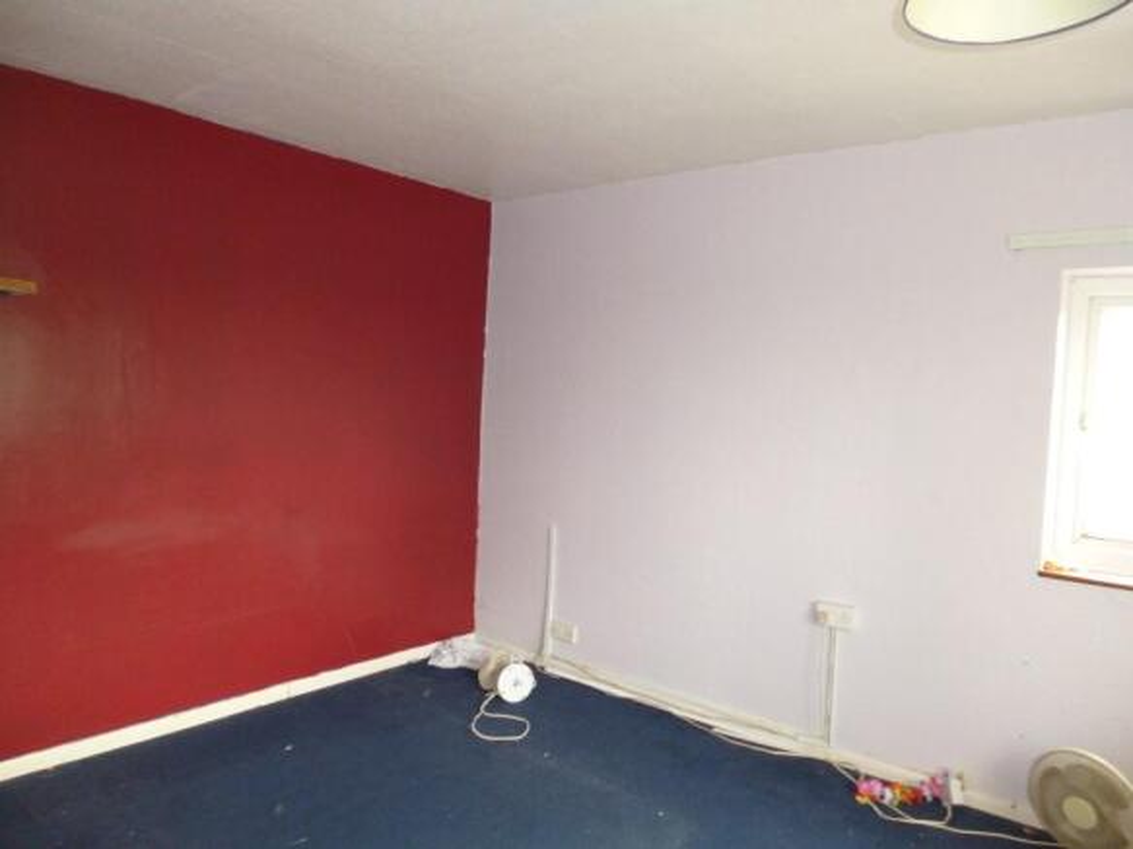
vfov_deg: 56.8
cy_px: 424
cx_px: 566
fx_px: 785
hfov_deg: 71.6
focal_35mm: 24
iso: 400
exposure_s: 1/15
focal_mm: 4.3
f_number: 2.8
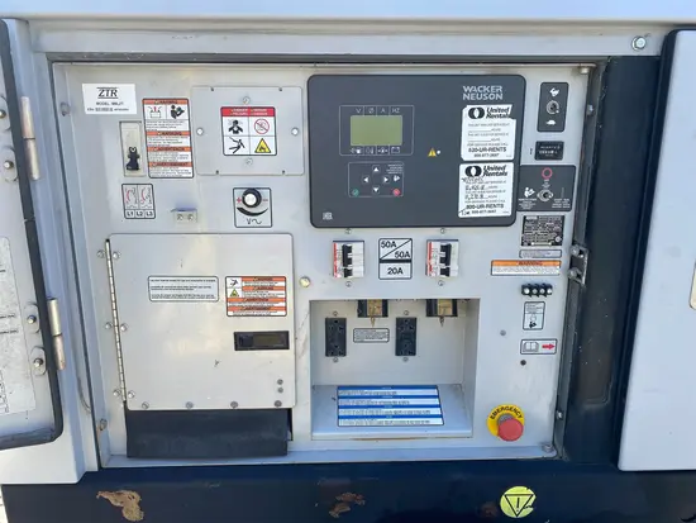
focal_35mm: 26
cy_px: 262
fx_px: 523
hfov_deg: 67.3
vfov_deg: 53.1
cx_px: 348
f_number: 1.8
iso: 32
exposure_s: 1/658
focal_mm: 4.25
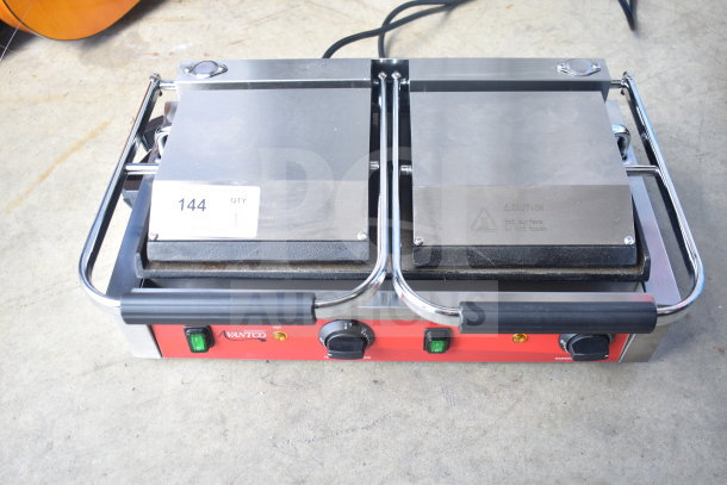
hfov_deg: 57.2
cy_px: 242
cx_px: 364
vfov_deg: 40.0
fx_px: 667
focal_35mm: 33
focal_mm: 22
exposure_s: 1/40
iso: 250
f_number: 3.8
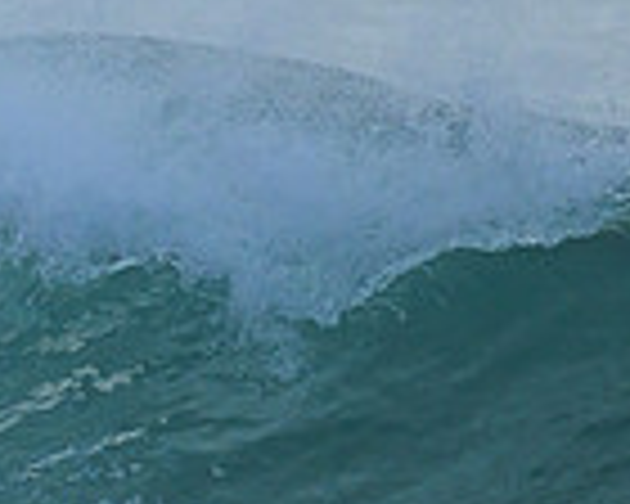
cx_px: -672
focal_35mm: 4273
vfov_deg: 0.4
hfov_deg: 0.5
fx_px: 79673
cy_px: 312
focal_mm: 800
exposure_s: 1/2500
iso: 560
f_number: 6.3
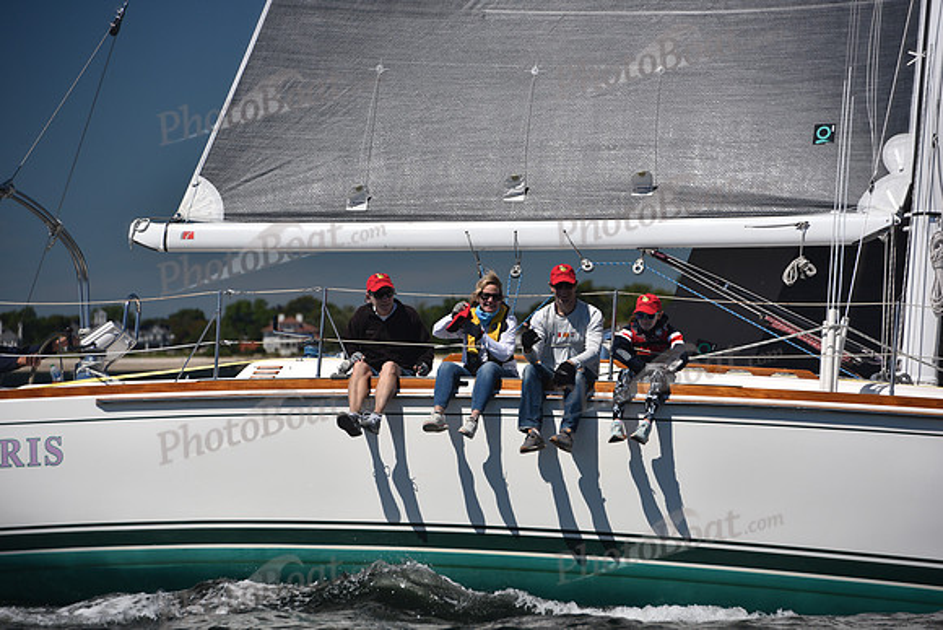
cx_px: 472
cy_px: 315
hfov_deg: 10.3
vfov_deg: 6.9
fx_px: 5240
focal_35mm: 200
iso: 200
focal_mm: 200
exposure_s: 1/1000
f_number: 6.3
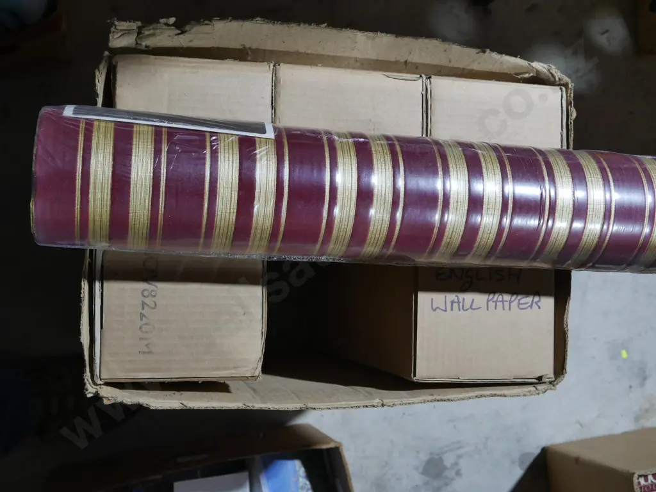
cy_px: 246
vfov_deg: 31.5
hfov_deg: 41.2
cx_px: 328
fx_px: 872
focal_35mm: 46
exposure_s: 1/60
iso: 500
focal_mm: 23
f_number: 5.1
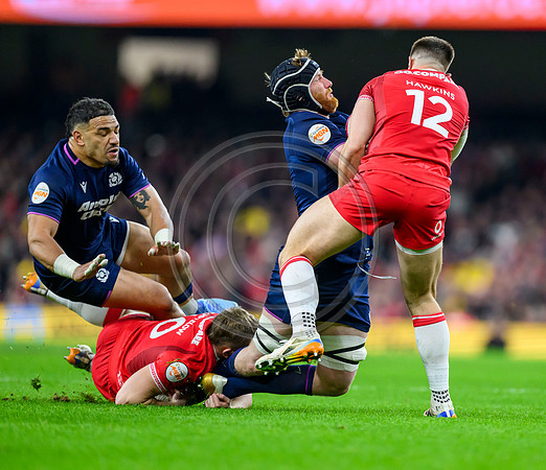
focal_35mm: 497
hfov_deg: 3.8
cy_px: 231
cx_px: 362
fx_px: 8286
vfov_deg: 3.3
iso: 4000
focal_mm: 400
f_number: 3.2
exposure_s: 1/2000
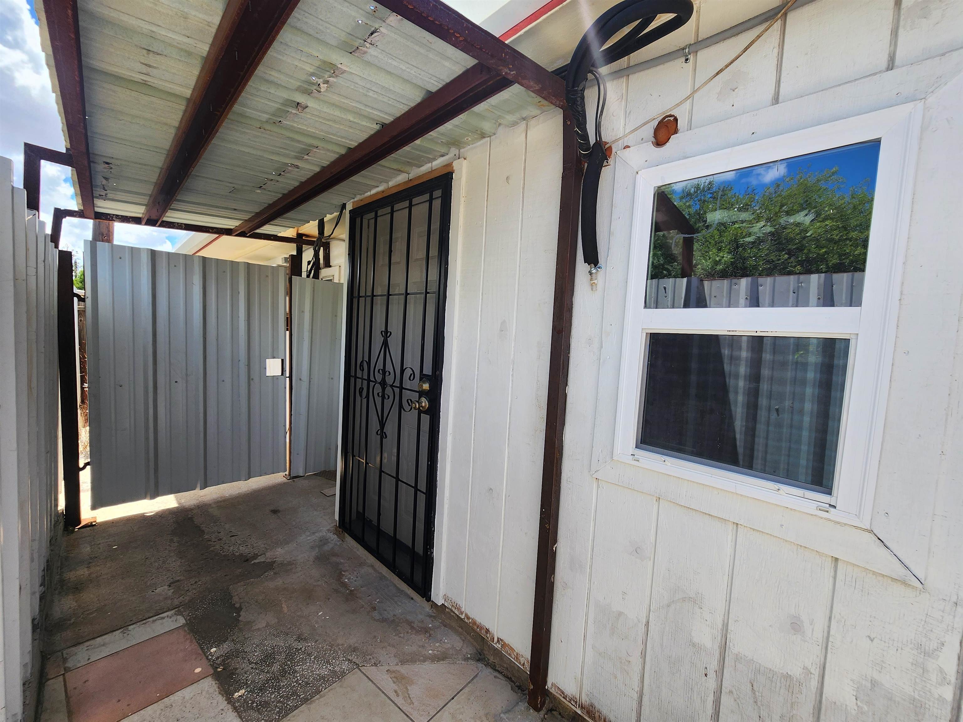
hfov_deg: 106.2
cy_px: 361
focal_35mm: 13
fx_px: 362
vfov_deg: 89.9
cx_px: 482
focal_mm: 2.2
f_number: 2.2
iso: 50
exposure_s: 1/655
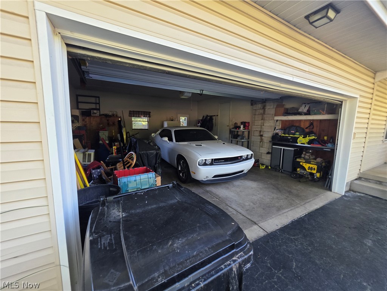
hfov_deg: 106.2
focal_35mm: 13
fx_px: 145
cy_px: 146
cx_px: 194
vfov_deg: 89.9
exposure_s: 1/120
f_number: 1.9
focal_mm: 2.2
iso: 80
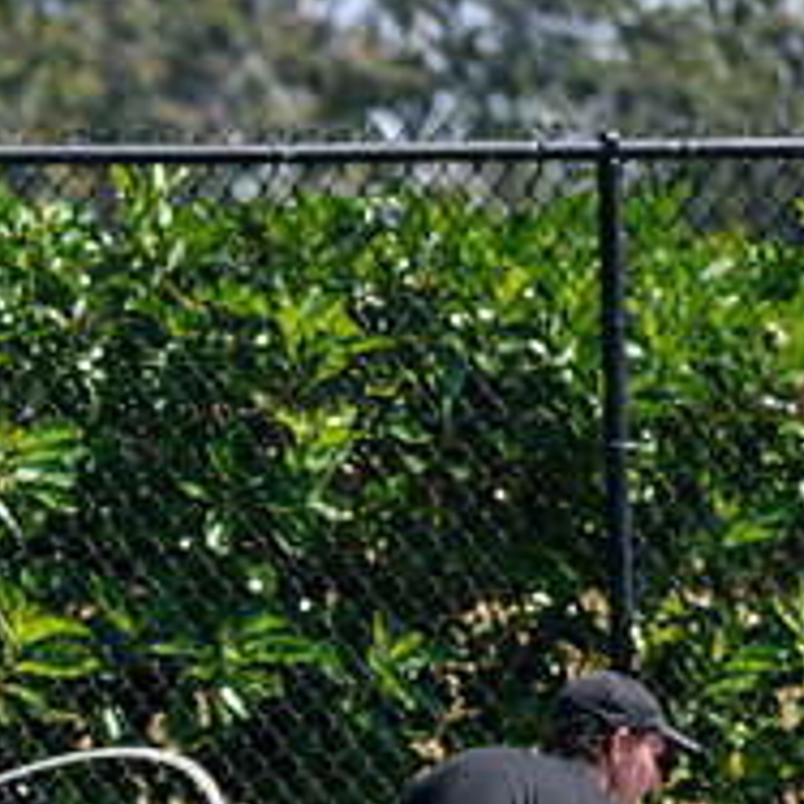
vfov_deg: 2.7
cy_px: 583
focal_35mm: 653
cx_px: -383
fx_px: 17159
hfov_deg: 2.7
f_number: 5.6
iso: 360
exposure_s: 1/2000
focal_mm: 165
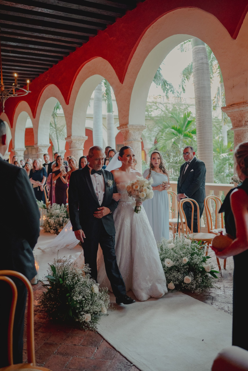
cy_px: 186
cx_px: 124
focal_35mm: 35
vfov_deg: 54.4
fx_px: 361
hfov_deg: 37.9
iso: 1600
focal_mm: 35
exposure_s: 1/250
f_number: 2
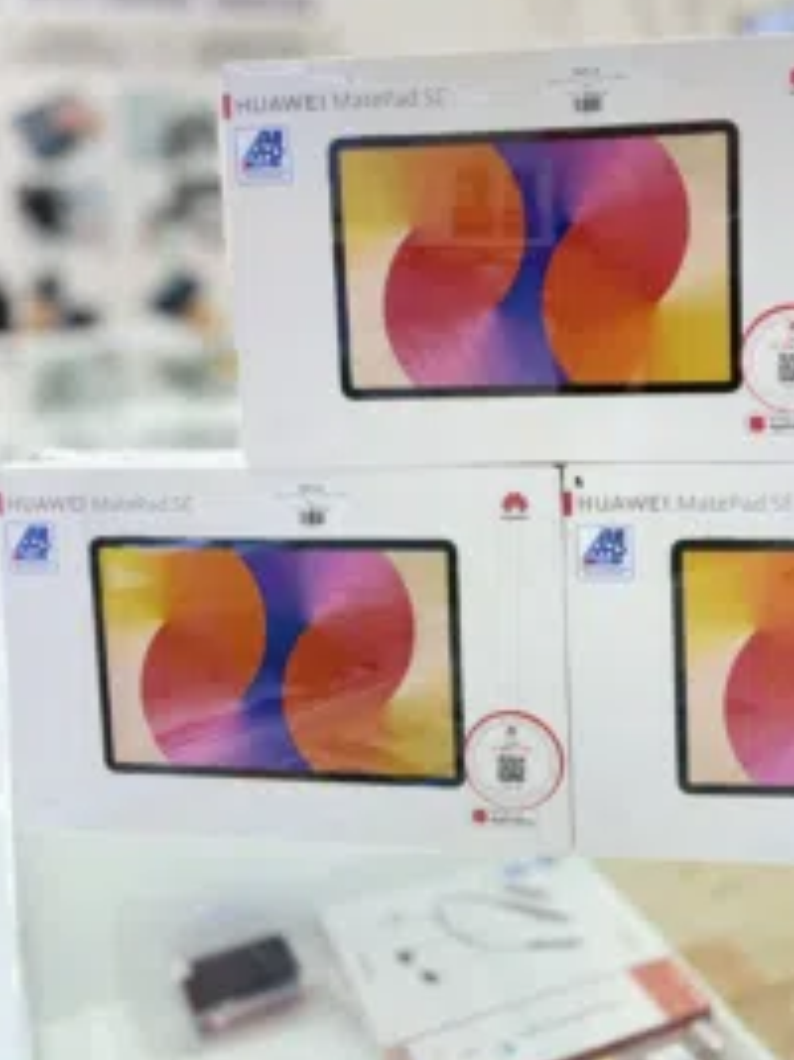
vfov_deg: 47.1
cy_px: 349
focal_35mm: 39
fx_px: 1194
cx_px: 544
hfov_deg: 36.3
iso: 64
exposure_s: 1/165
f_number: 1.6
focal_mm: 5.96
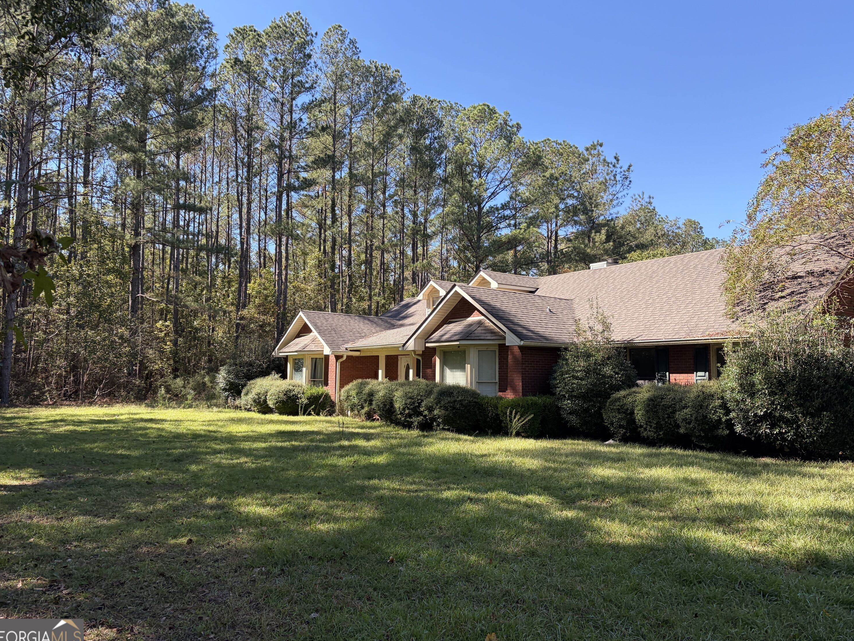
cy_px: 319
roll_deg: -0.4
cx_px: 428
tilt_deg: +8.1
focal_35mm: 27
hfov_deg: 65.3
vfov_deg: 51.4
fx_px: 666
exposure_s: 1/840
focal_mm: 5.96
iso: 64
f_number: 1.6
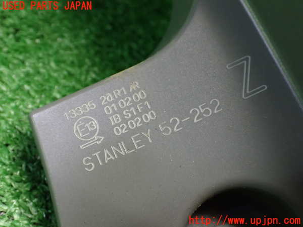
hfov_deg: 42.9
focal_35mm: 44
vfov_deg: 32.9
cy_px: 114
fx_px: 385
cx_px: 152
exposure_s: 1/40
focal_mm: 7.84
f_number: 2.9
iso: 1250
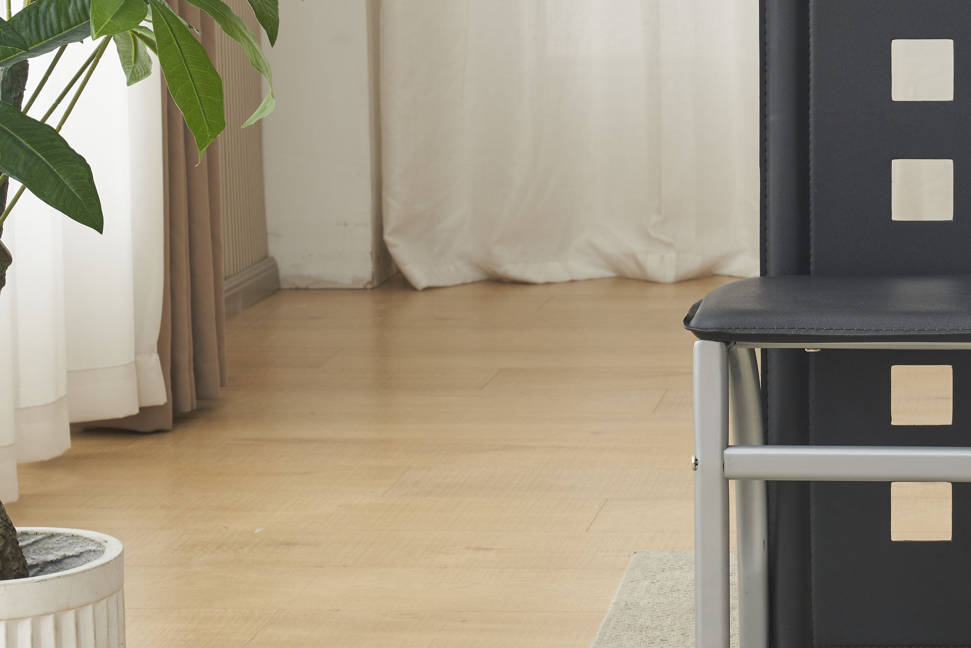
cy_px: 163
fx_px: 3015
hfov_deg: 17.9
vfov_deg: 12.2
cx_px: 927
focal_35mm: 112
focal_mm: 44.3
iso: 200
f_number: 9
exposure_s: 1/50
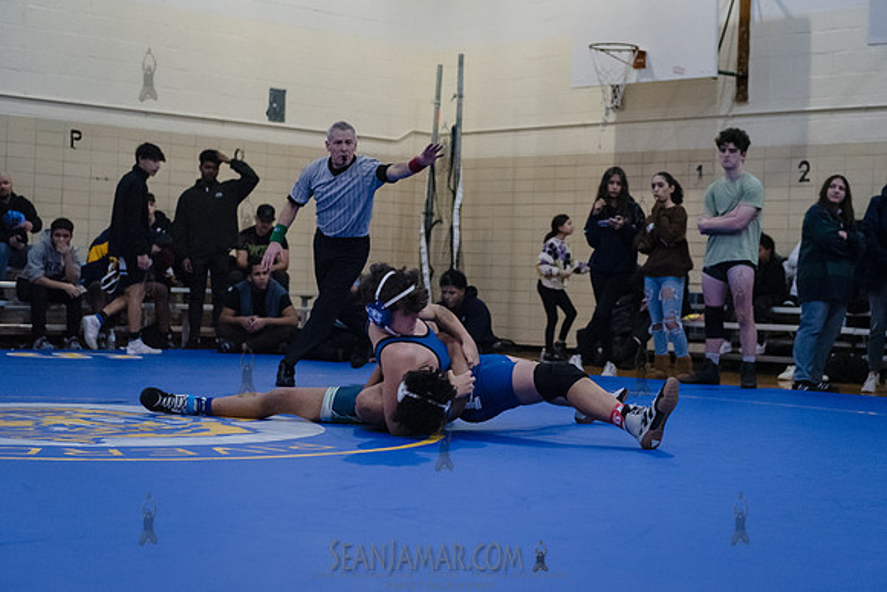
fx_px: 1690
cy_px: 308
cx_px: 460
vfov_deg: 19.9
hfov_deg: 29.4
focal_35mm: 69
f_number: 3.2
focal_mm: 62
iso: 8000
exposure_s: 1/400
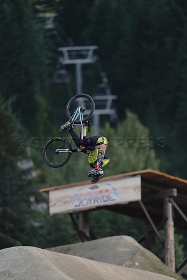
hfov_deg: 2.3
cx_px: 94
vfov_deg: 3.4
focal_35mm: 600
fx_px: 4675
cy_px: 140
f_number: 4
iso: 1600
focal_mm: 600
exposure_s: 1/1600
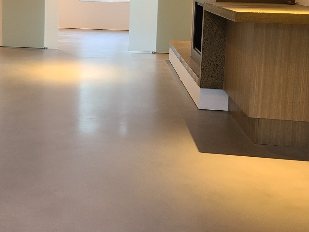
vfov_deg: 26.7
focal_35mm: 53
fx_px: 473
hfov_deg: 34.7
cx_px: 49
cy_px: 29
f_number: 1.8
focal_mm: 5.4
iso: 200
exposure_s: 1/59
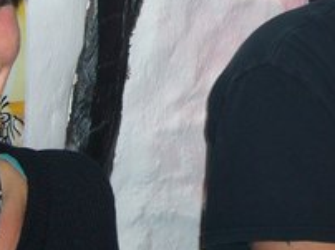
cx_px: 252
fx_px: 1005
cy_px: 17
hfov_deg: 18.8
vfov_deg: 14.0
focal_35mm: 104
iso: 100
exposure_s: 1/30
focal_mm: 5.8
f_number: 2.8
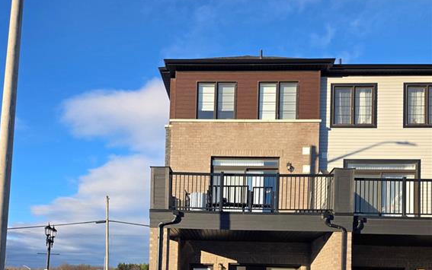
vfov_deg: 35.1
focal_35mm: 33
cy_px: 264
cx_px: 213
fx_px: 389
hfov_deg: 58.1
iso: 80
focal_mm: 6.3
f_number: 1.7
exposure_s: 1/2500
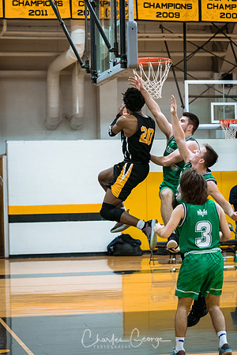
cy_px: 178
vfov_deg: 19.5
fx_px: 1037
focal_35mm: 105
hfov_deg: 13.0
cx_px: 118
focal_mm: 70
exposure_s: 1/400
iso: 3200
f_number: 2.8
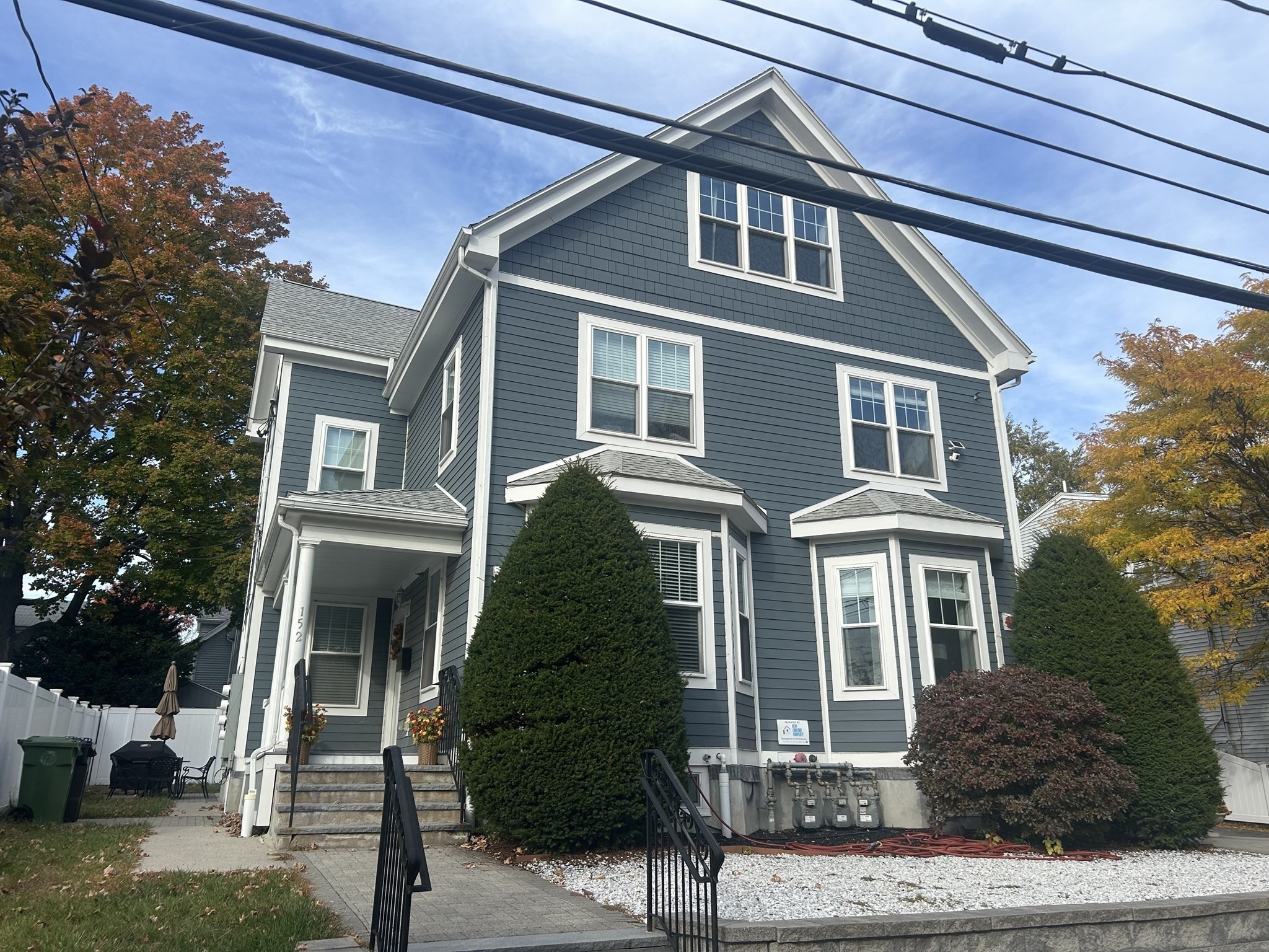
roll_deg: +1.3
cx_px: 634
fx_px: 953
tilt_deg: +18.6
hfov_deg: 67.3
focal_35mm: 26
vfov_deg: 53.1
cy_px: 476
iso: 50
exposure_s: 1/2208
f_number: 1.5
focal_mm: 5.7
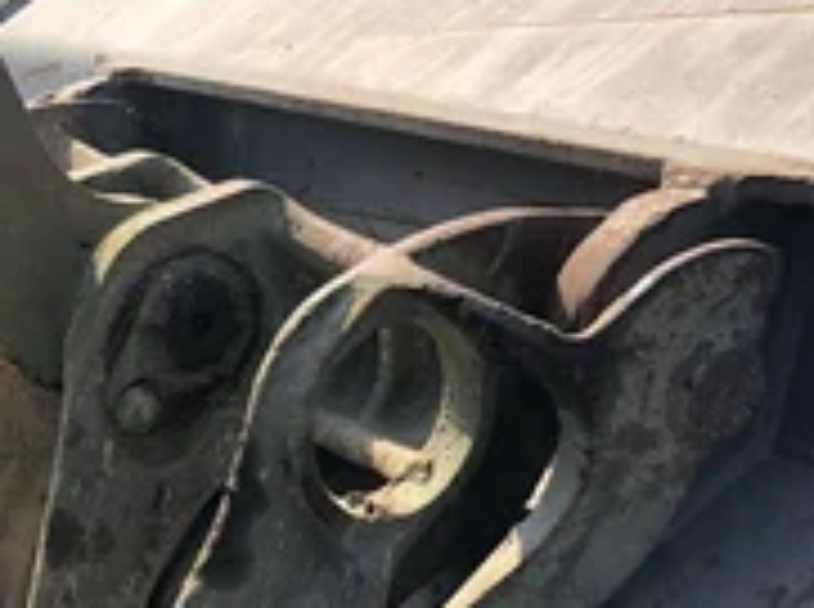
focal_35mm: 62
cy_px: 608
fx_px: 1455
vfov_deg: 22.6
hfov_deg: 30.4
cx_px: 144
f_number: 1.8
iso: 20
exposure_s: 1/428
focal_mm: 4
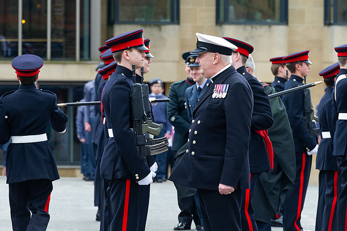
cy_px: 106
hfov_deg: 8.2
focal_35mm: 250
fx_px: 2411
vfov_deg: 5.5
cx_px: 165
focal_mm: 200
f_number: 6.3
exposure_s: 1/250
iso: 1000
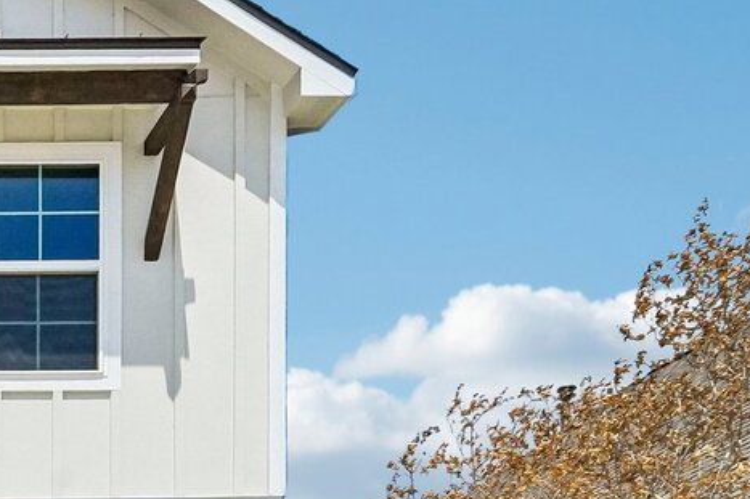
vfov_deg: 21.5
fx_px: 1229
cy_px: 582
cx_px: -403
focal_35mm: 59
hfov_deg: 25.0
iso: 800
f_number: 10
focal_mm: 17
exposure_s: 1/2500
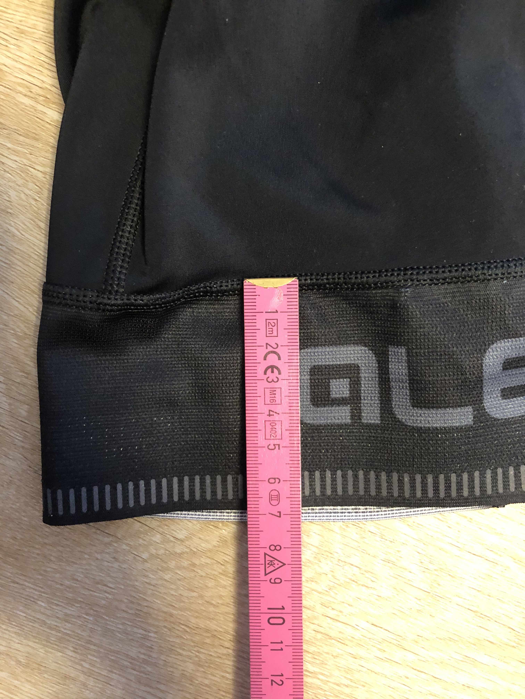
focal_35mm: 28
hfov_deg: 49.7
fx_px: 566
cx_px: 262
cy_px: 350
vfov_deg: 63.4
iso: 100
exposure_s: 1/5
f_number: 1.8
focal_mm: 3.99
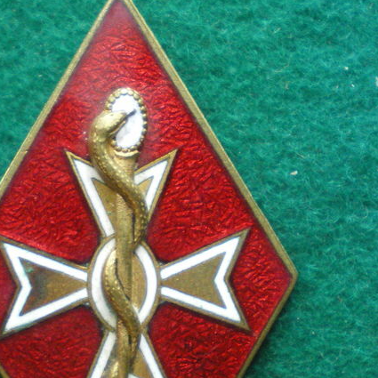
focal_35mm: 79
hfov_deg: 21.9
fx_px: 976
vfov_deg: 21.7
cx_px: 143
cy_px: 286
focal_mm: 6.3
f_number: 3.1
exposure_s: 1/20
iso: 400
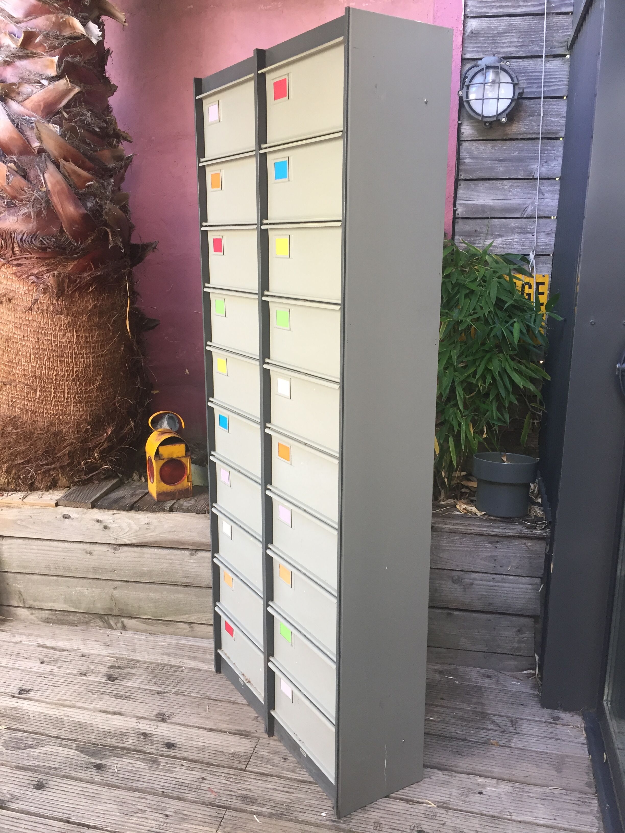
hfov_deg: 48.2
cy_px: 416
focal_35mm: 29
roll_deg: -1.2
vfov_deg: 61.7
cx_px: 312
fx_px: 698
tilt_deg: -12.8
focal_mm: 4.15
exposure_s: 1/33
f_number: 2.2
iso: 40
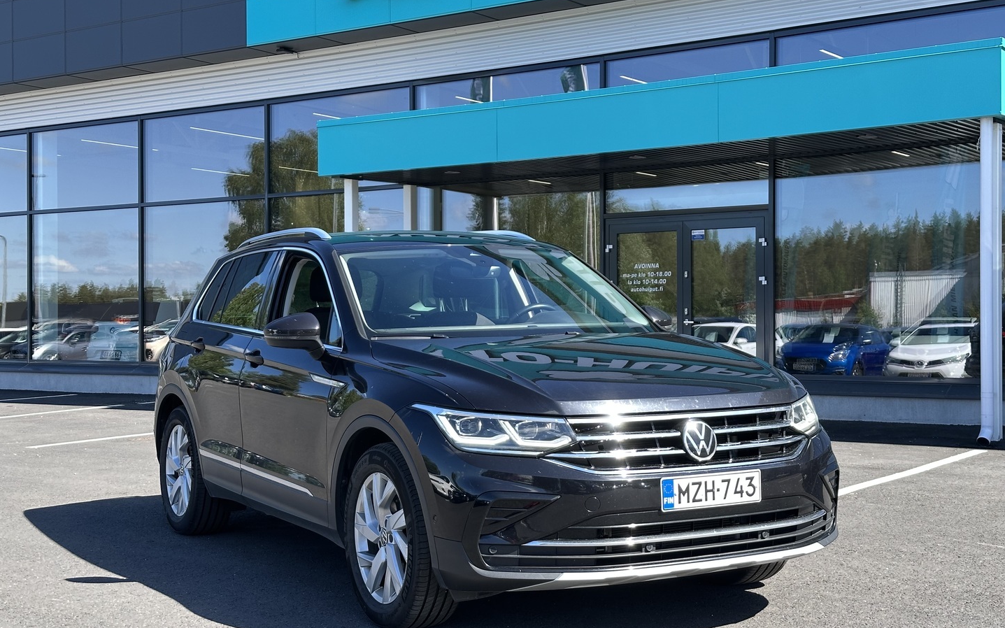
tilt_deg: +1.4
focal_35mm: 51
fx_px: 1397
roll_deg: +0.8
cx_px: 502
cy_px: 314
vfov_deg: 25.3
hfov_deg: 39.6
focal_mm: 6.86
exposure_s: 1/491
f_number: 1.78
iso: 64
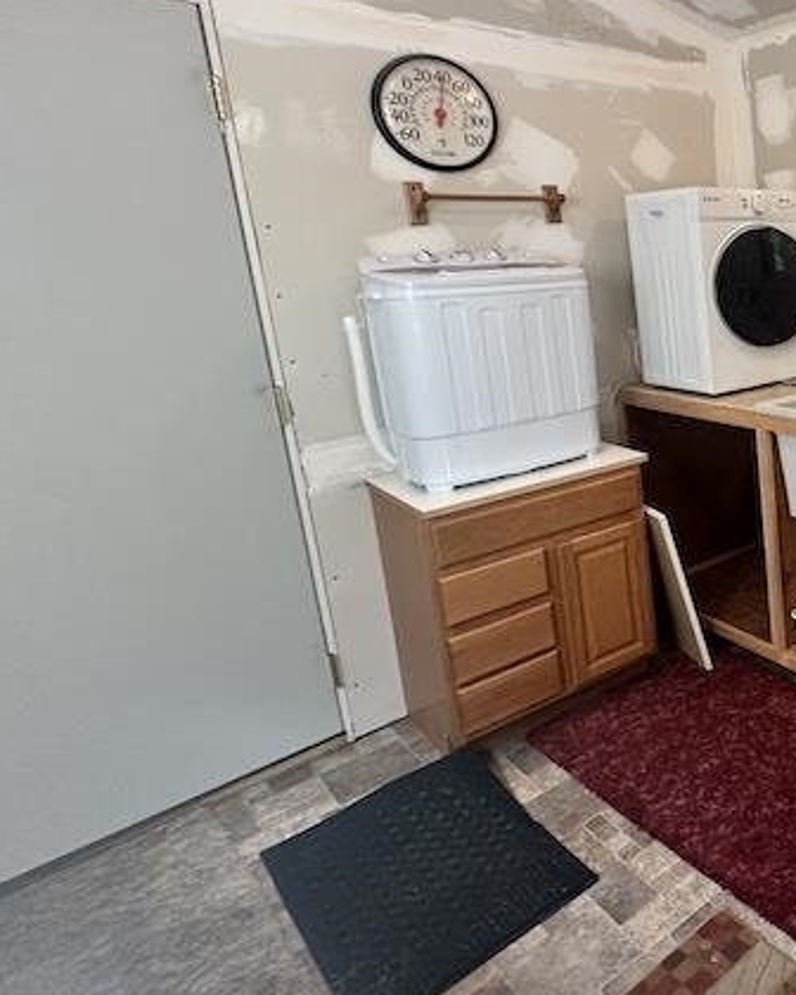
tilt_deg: -9.8
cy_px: 384
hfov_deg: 40.9
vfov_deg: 65.2
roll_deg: +2.2
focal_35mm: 26
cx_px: 924
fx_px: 766
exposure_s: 1/60
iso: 160
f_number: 2.2
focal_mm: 2.22
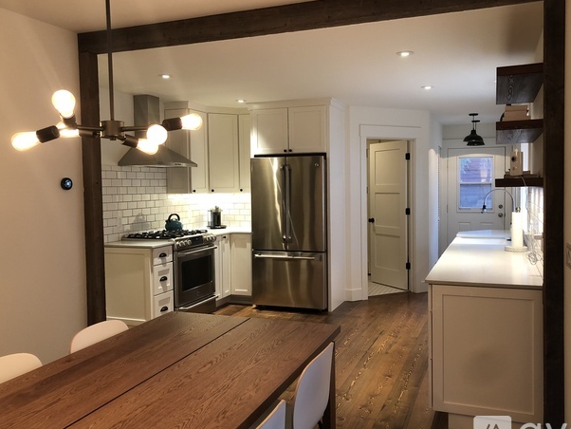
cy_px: 216
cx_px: 311
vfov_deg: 45.5
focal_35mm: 31
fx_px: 512
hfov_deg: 58.2
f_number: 1.8
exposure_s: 1/15
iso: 50
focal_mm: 4
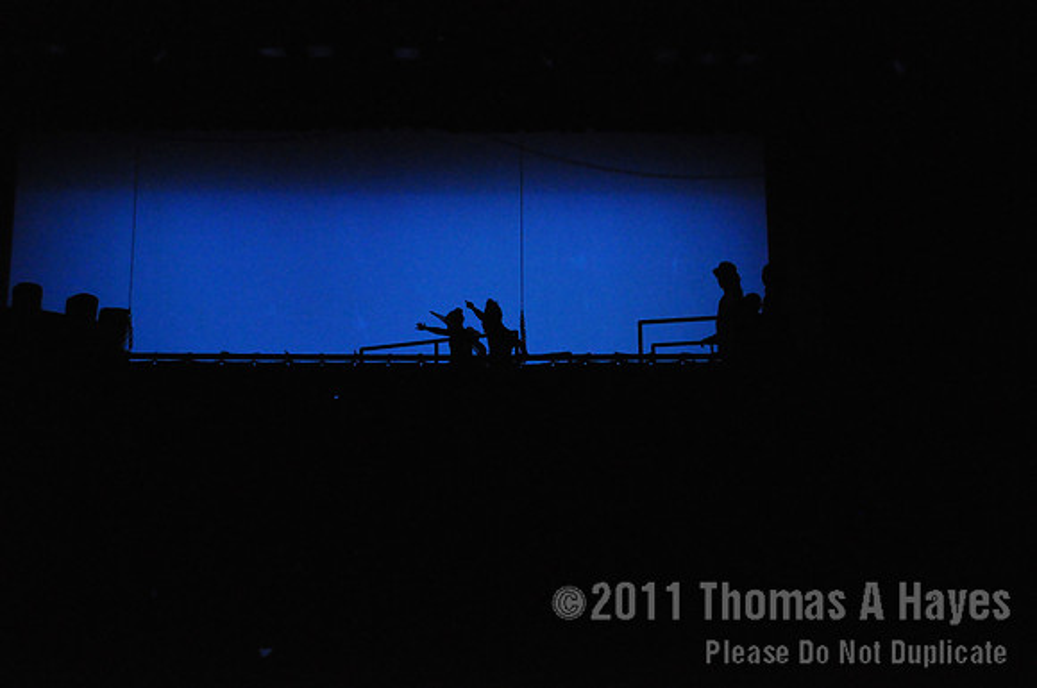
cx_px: 518
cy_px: 344
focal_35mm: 44
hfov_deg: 45.0
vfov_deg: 30.8
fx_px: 1251
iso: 3200
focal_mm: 29
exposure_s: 1/160
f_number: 4.5
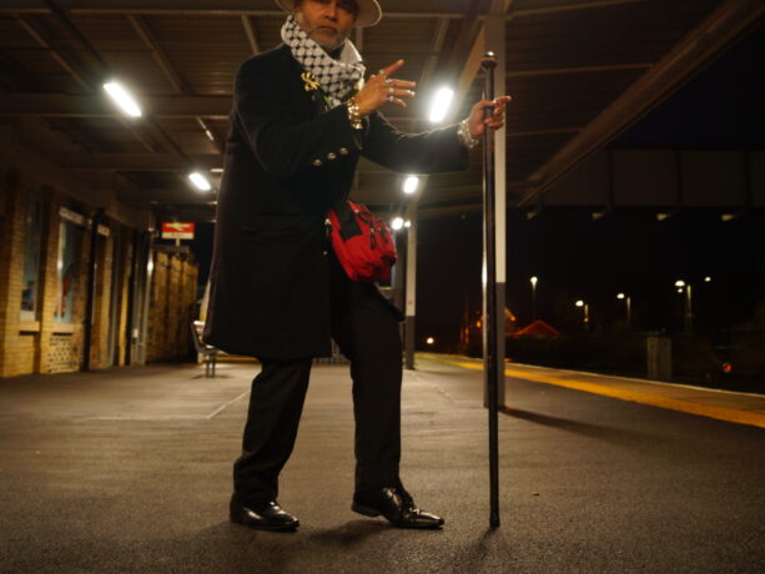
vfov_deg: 27.3
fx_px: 1172
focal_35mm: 53
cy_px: 168
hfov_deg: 36.2
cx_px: 379
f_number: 4.5
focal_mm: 22
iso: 100
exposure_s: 1/2.5
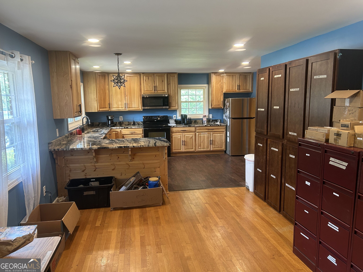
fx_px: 273
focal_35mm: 26
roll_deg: +0.6
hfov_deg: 67.3
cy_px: 136
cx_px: 182
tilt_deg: -7.0
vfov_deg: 53.1
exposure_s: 1/60
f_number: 1.5
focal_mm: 5.7
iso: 125
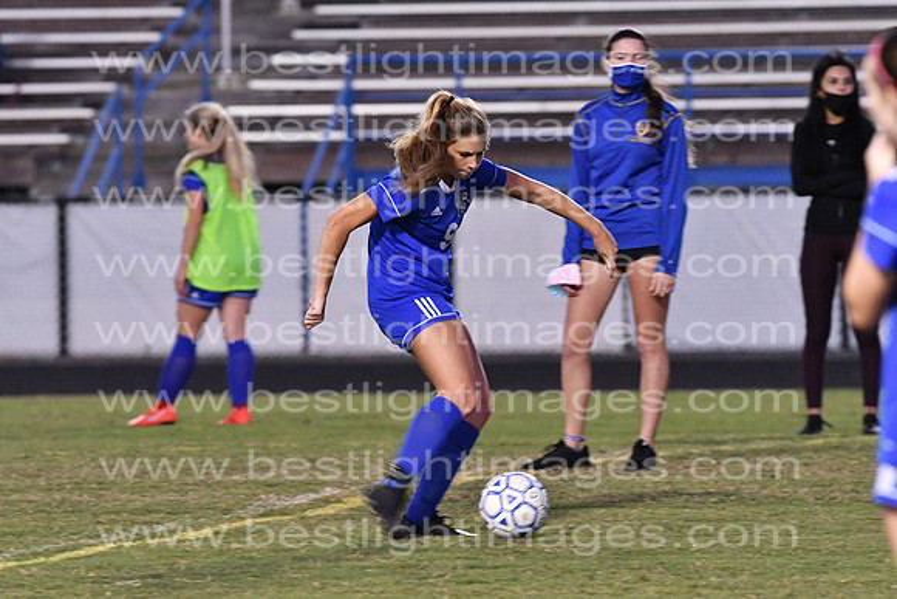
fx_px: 11215
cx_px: 448
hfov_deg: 4.6
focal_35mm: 450
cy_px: 300
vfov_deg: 3.1
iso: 6400
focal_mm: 300
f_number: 5
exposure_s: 1/250
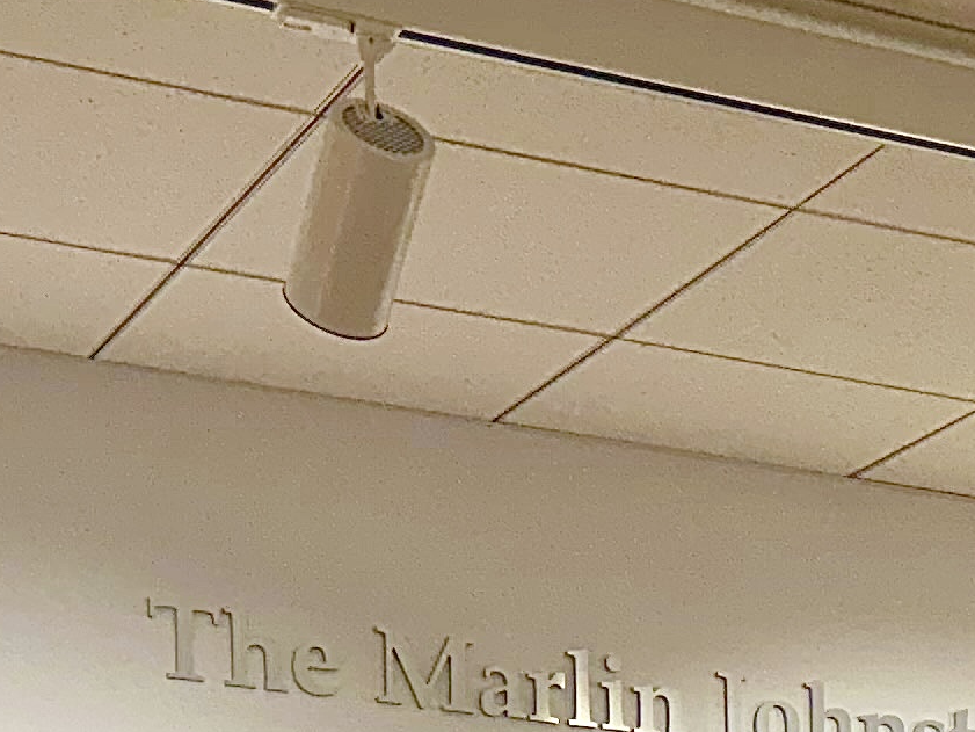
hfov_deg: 16.3
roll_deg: -0.1
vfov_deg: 11.1
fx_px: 3240
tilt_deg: -5.0
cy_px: 1664
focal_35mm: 115
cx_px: 1228
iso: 125
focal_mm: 6.86
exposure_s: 1/120
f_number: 1.78
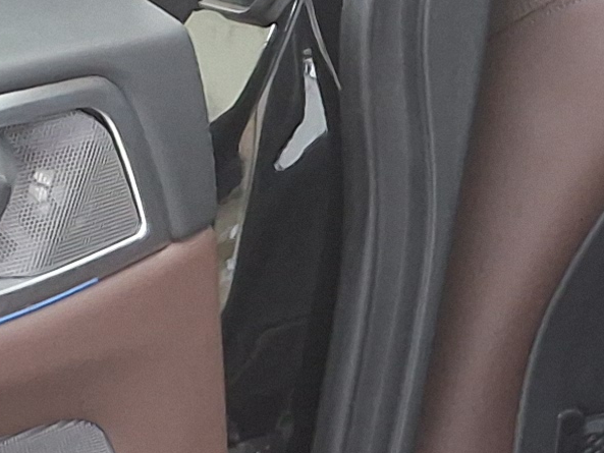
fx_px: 2688
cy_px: 213
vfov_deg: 9.6
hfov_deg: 12.7
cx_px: 539
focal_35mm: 154
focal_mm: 2.91
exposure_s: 1/40
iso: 160
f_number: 1.9
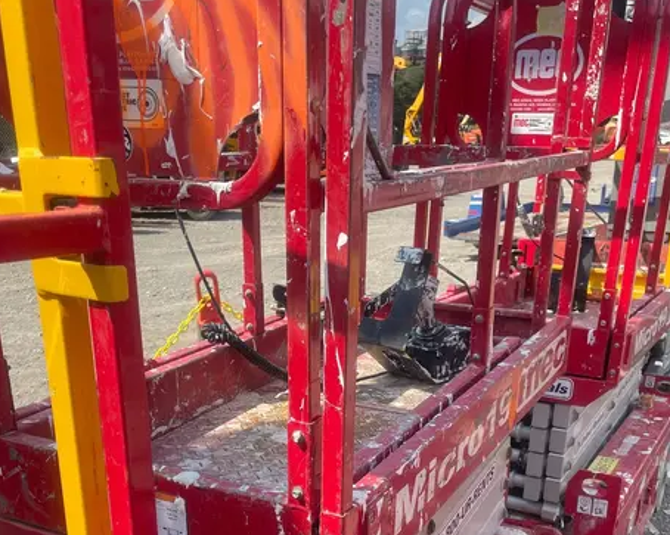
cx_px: 322
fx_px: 813
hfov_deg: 44.8
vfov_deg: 35.0
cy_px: 452
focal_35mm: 41
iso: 32
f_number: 1.6
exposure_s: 1/1490
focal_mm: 4.2
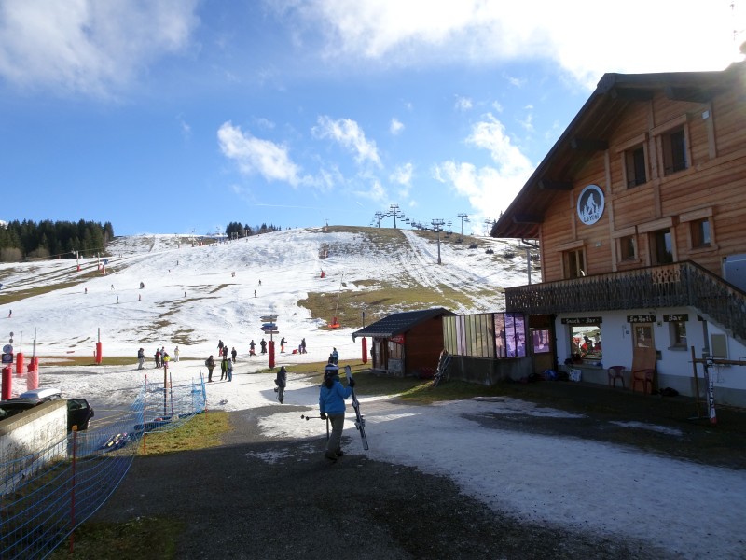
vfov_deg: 56.8
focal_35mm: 24
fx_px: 517
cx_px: 373
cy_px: 280
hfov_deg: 71.6
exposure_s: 1/800
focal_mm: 4.1
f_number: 3.5
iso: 80
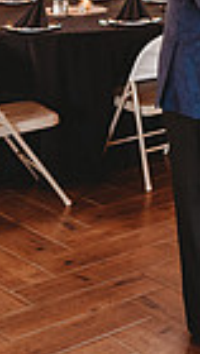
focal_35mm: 104
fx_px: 978
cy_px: -27
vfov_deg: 19.7
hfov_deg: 11.1
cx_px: 329
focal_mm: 24
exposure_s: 1/125
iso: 800
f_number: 2.5
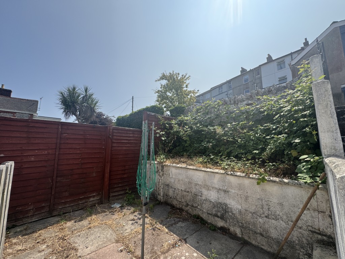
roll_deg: -1.3
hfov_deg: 102.1
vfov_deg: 85.7
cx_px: 172
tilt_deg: +8.3
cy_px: 130
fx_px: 140
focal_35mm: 14
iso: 50
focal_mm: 2.22
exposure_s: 1/1832
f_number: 2.2
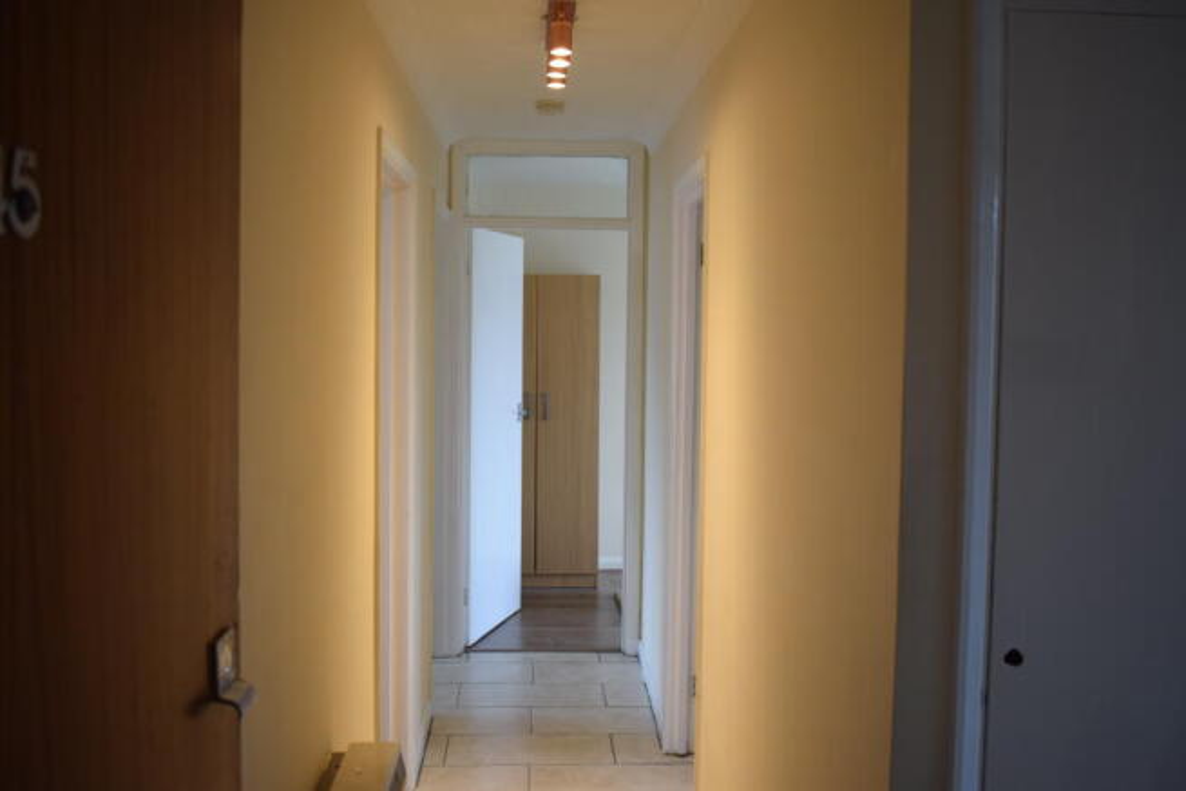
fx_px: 1137
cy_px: 396
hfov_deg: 55.1
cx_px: 593
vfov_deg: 38.4
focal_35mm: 34
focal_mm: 23
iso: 400
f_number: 4
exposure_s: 1/60
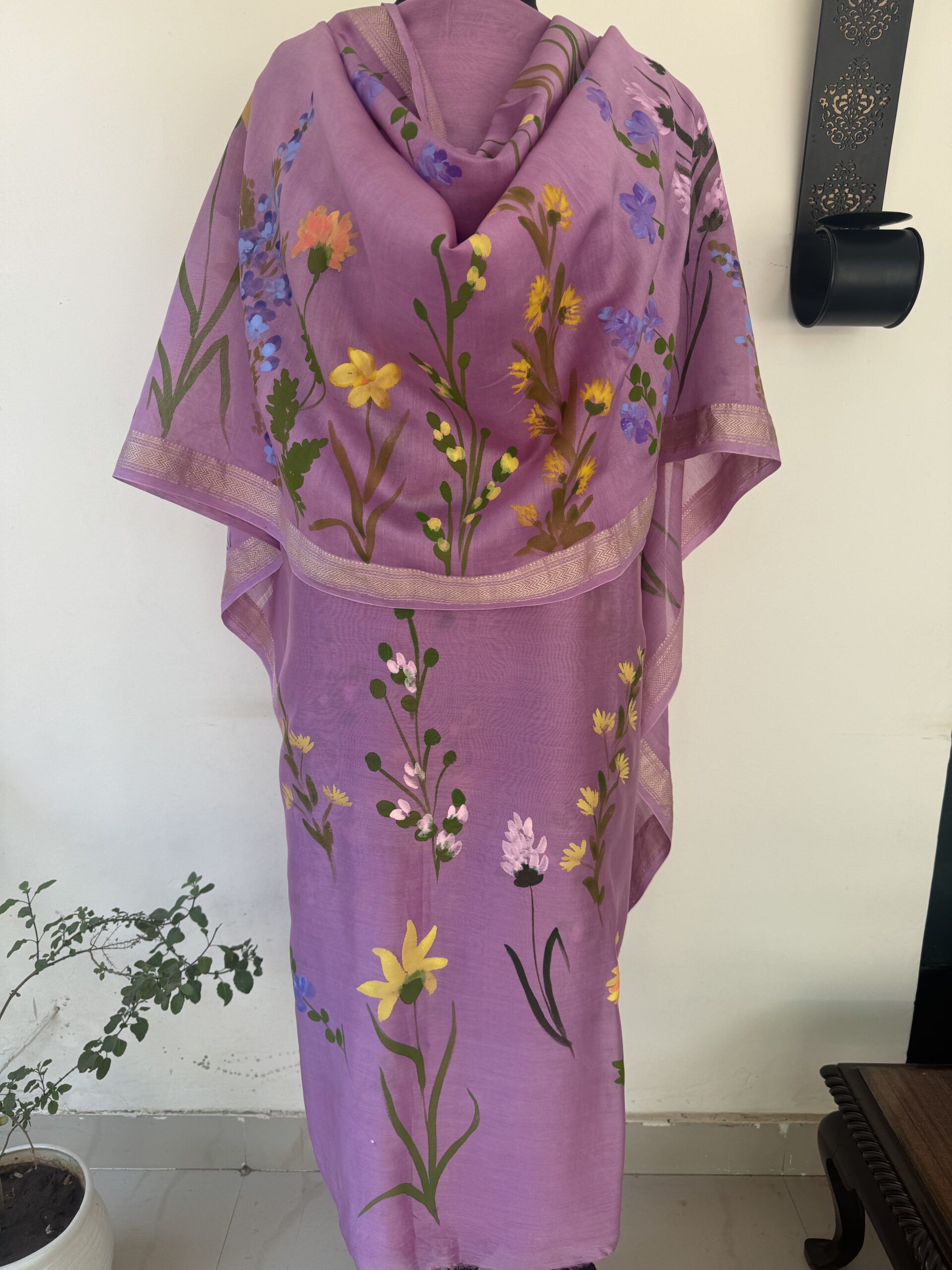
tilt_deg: -12.8
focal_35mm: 24
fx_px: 880
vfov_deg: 71.6
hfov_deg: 56.8
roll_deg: -0.8
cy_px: 635
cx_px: 476
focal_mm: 6.76
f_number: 1.78
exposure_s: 1/314
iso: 80
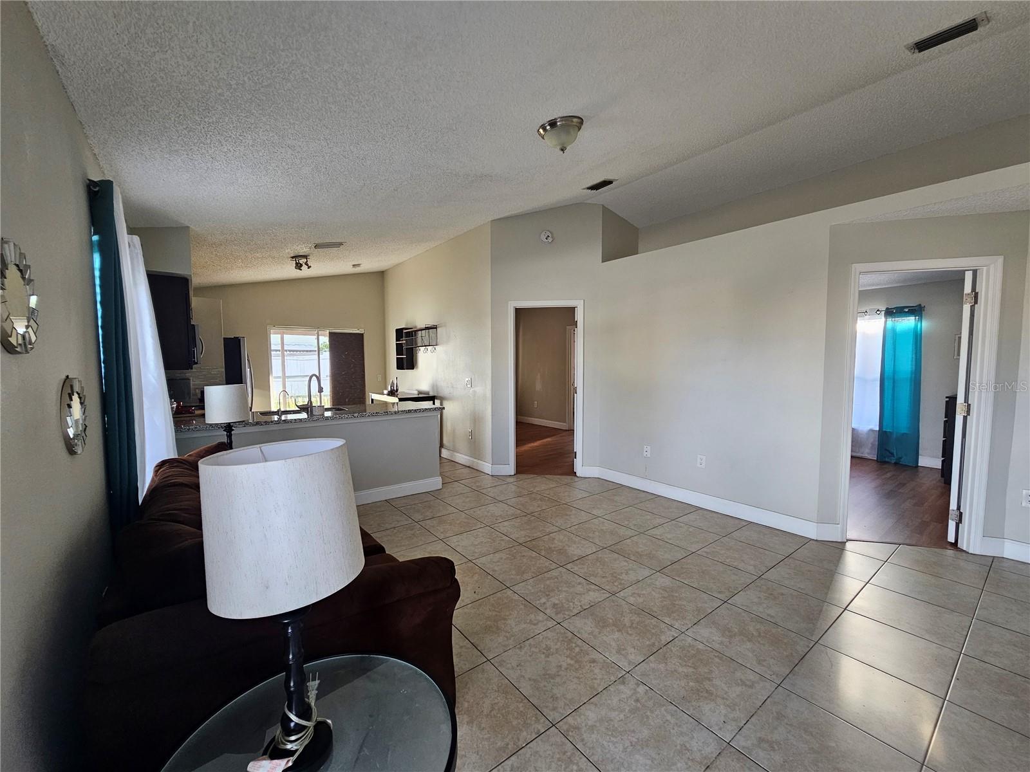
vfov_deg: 89.9
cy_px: 386
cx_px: 515
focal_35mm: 13
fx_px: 387
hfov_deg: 106.2
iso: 125
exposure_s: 1/60
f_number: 2.2
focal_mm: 2.2
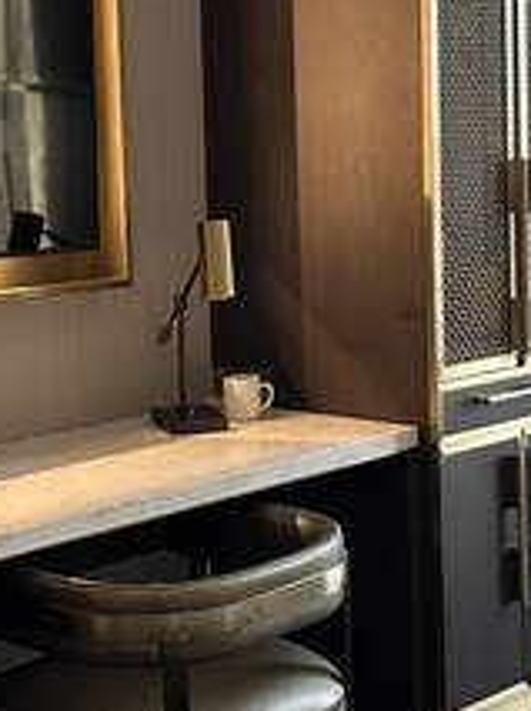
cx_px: 240
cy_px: 222
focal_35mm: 79
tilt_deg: -3.9
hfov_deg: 18.6
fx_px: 1621
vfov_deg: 24.6
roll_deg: +1.5
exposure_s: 1/60
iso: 640
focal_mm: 6.86
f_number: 1.78
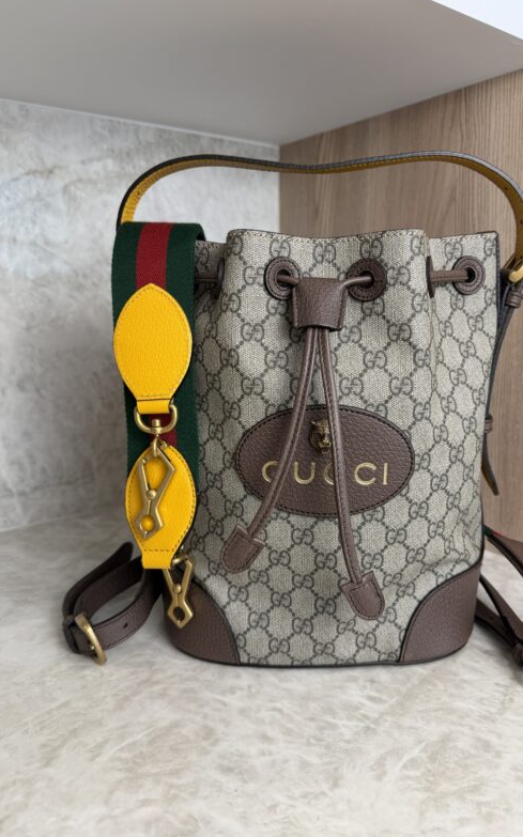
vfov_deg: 70.4
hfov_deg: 47.5
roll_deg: -0.3
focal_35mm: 26
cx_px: 293
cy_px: 420
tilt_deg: -11.7
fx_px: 593
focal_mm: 6.76
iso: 80
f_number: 1.78
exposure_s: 1/120
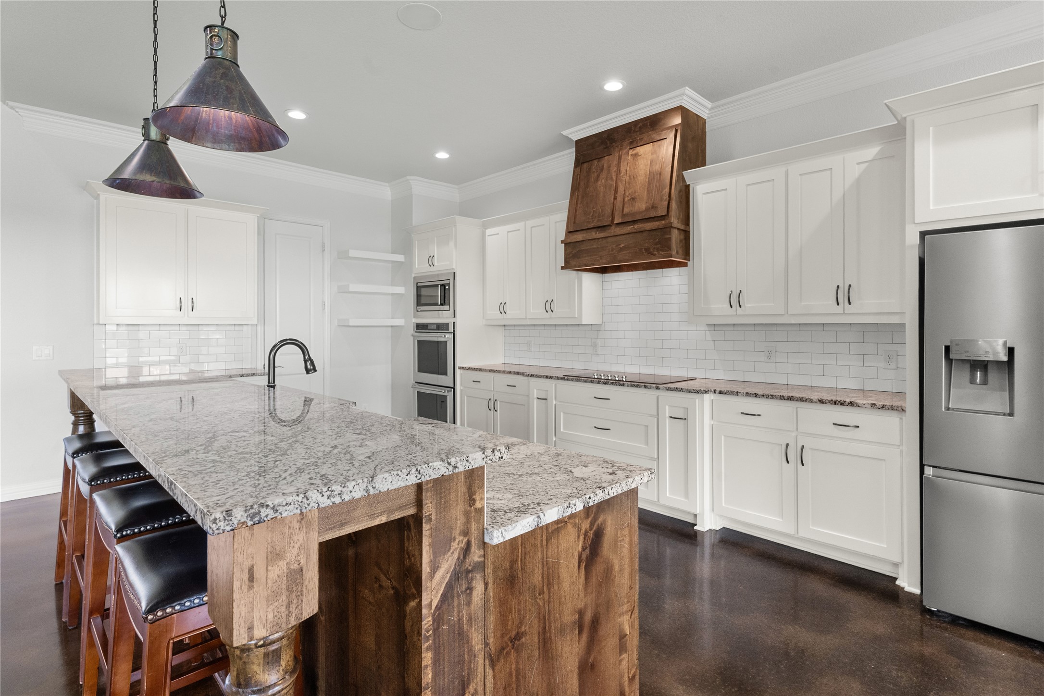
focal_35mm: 17
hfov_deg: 93.3
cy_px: 348
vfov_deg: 70.4
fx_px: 493
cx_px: 522
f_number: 9
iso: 1600
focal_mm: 17
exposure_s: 1/15
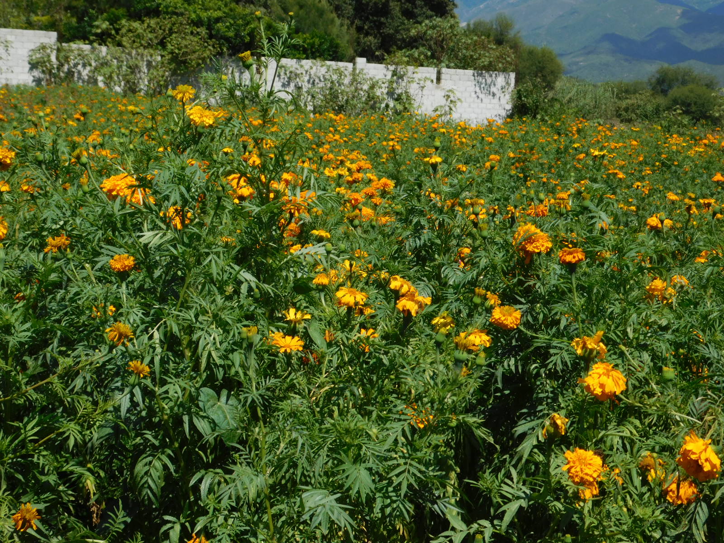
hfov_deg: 24.4
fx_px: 1673
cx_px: 362
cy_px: 272
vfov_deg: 18.4
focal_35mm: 80
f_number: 4.4
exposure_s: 1/1250
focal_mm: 14.2
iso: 125
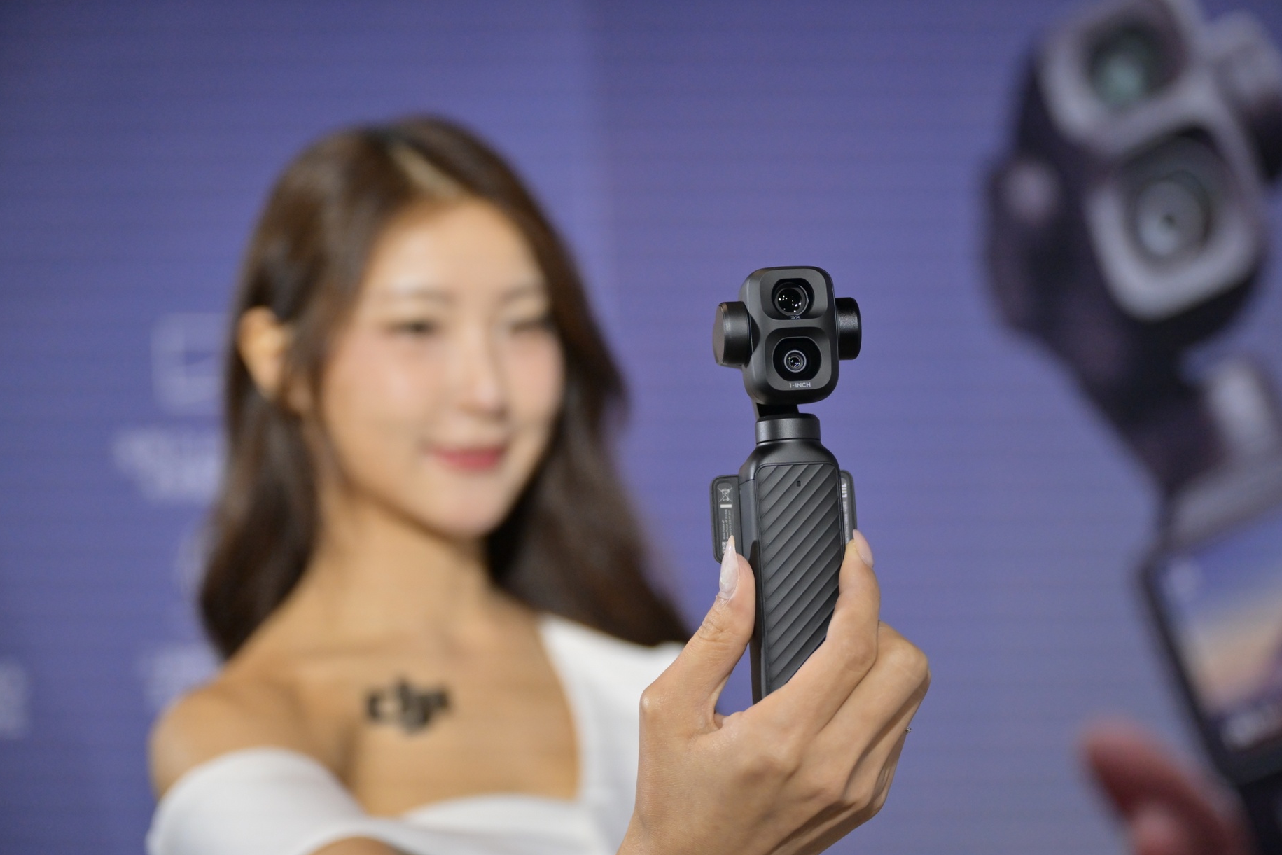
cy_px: 454
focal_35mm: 59
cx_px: 685
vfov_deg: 23.0
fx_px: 2101
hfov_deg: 33.9
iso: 1600
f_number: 2.8
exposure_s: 1/1000
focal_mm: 54
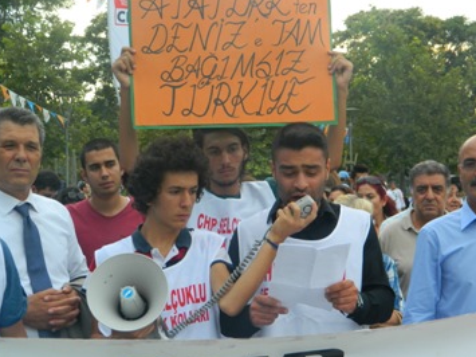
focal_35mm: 72
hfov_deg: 27.0
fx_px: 990
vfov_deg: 20.4
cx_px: 284
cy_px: 212
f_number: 3.8
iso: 80
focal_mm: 10.2
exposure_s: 1/100
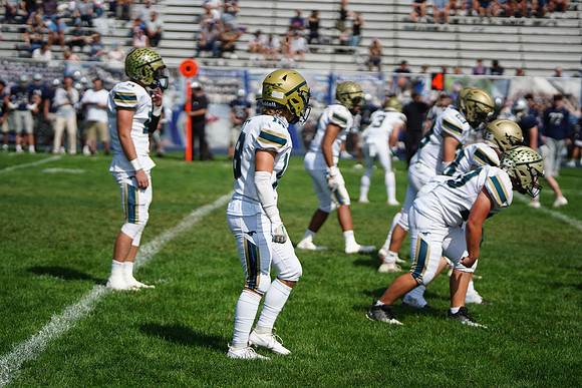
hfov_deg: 13.9
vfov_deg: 9.3
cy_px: 194
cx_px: 291
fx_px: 2393
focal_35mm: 148
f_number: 2.8
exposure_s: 1/8000
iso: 400
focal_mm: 148
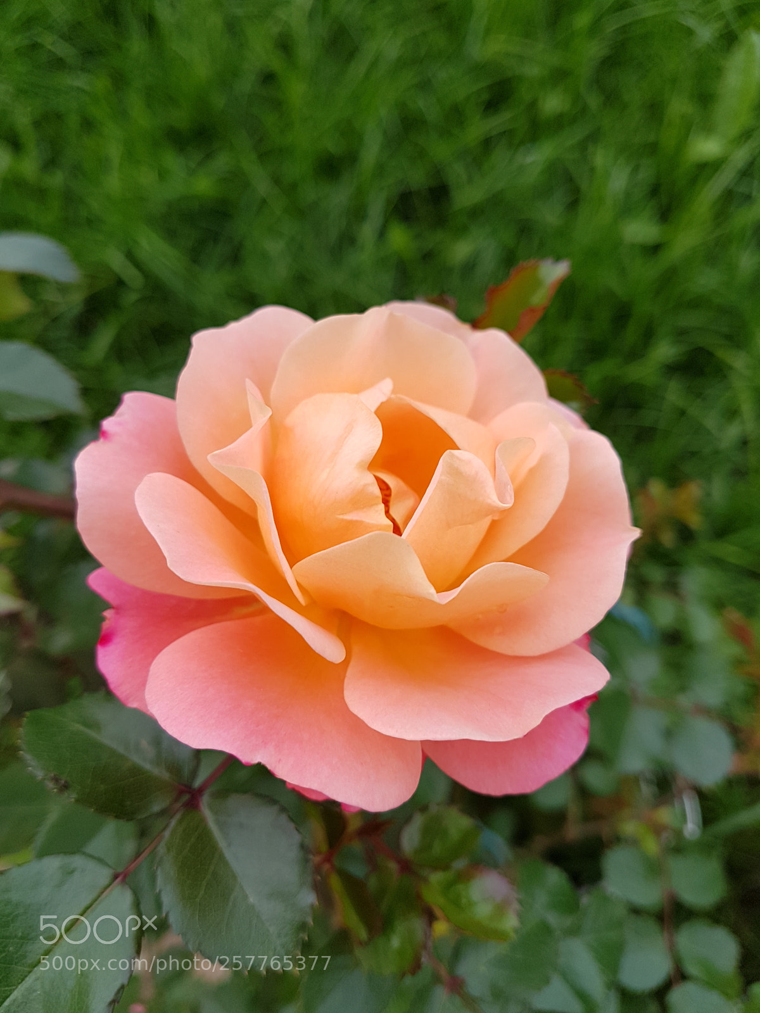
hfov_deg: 53.1
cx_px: 380
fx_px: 761
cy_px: 506
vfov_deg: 67.3
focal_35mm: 26
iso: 40
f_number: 1.7
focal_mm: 4.2
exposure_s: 1/236
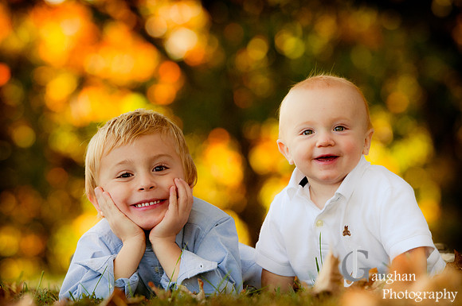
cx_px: 231
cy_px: 153
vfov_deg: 4.6
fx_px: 3845
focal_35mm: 300
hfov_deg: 6.9
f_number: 4.5
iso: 640
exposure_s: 1/320
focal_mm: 200
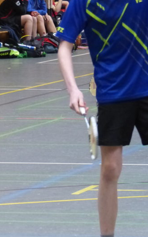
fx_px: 2323
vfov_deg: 5.8
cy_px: 91
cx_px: 149
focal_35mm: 360
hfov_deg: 3.6
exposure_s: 1/125
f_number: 2.8
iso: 800
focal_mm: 31.5
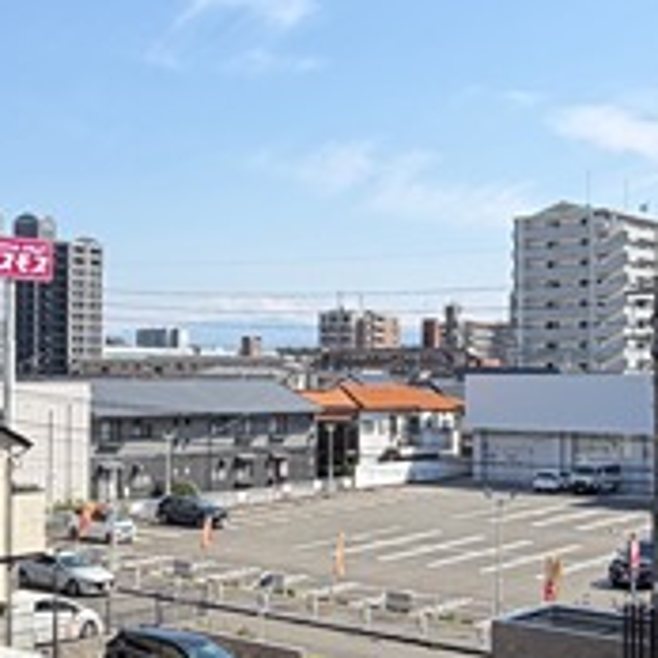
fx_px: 1226
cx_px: 79
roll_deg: +0.0
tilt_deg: +3.5
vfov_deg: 30.0
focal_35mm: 57
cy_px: 367
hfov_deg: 29.0
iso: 20
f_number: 2.2
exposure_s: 1/809
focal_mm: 2.22
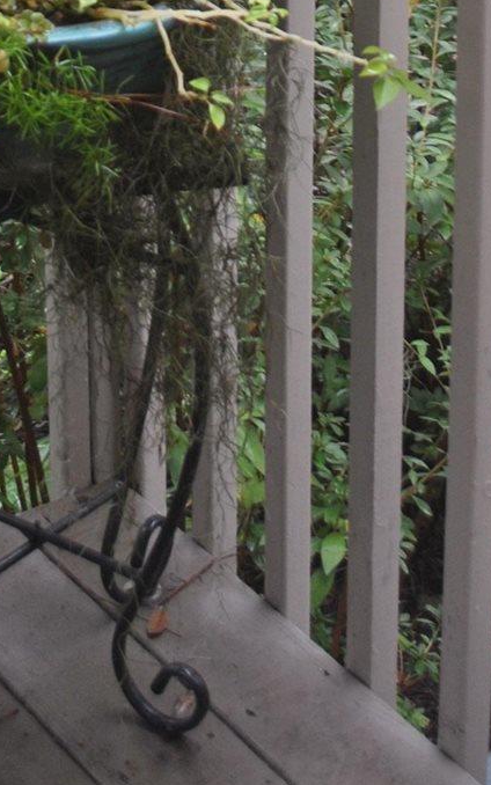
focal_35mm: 104
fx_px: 2226
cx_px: 81
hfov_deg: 12.5
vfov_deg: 17.9
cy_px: -389
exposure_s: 1/30
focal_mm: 20
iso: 200
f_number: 3.8
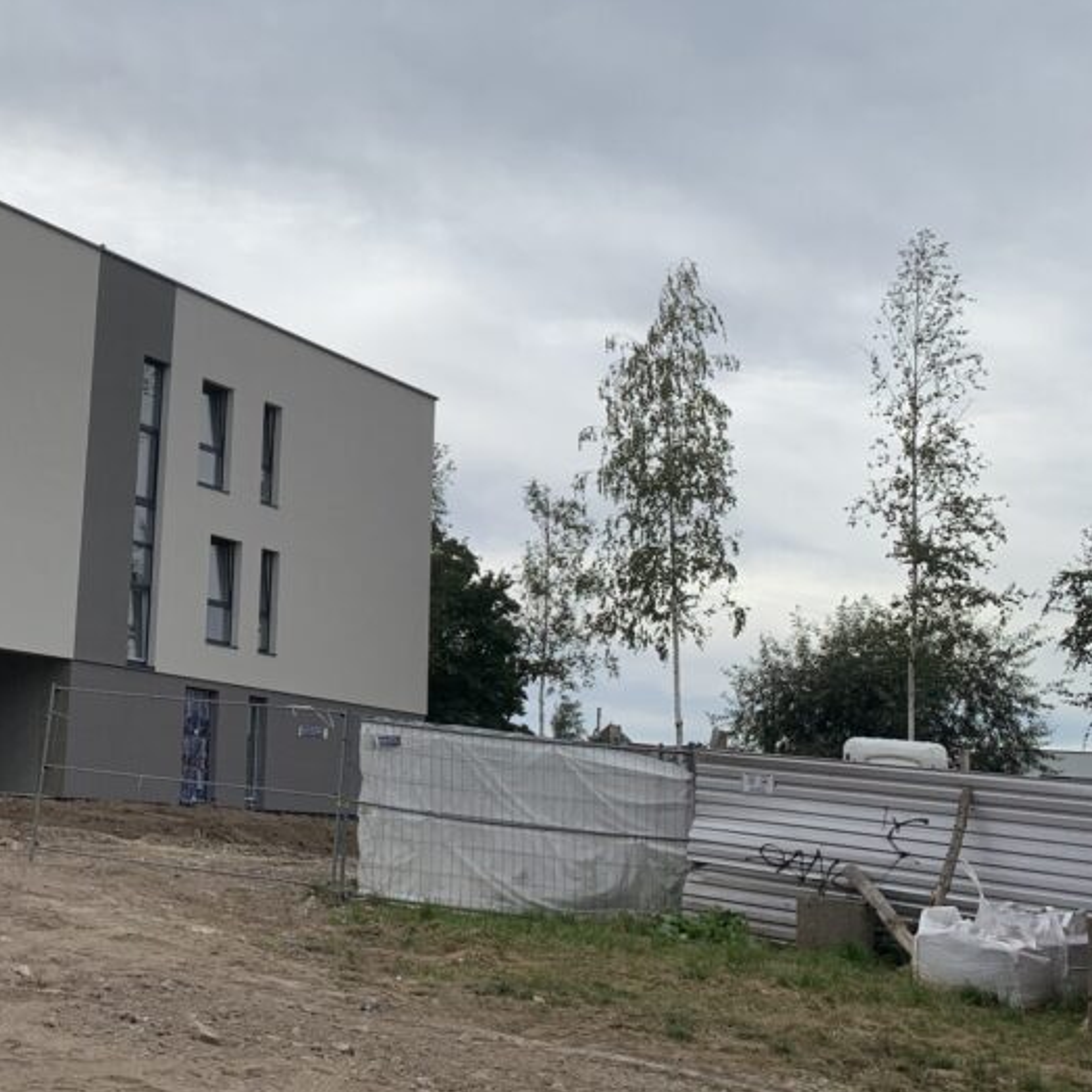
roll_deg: -4.7
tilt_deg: +10.8
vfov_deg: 37.5
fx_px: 1606
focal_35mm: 45
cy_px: 491
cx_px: 27
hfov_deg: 34.5
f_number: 1.8
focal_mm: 4.25
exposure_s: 1/4098
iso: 25
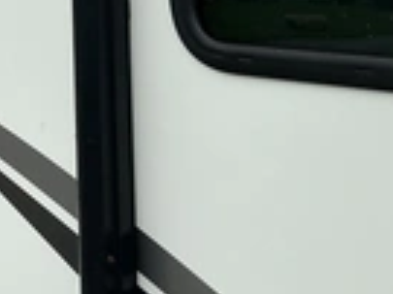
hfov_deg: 21.6
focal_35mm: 83
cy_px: -105
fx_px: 941
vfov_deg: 16.6
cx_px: -99
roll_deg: +0.3
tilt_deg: +3.4
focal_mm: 3
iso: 25
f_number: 1.8
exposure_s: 1/1577
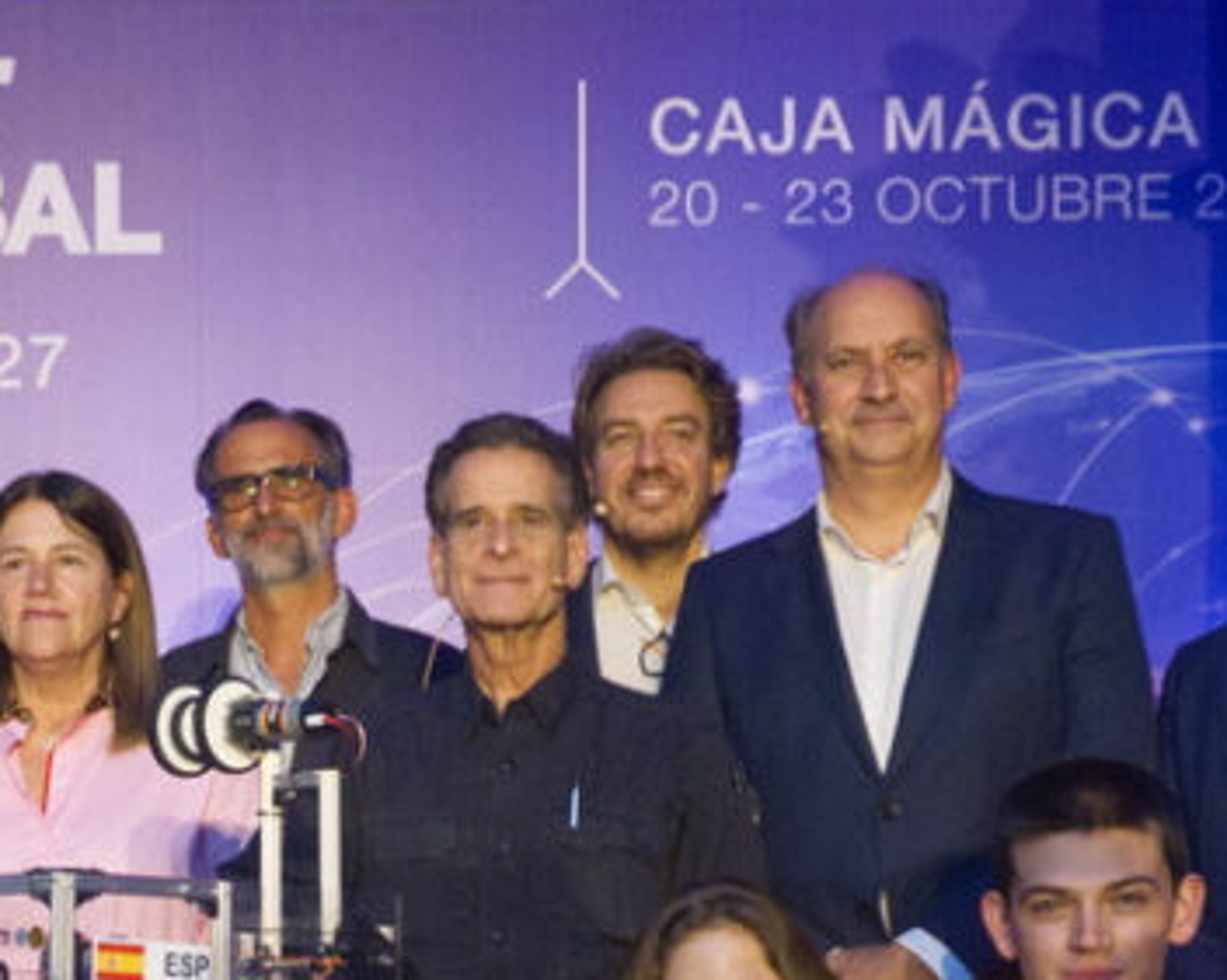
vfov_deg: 17.9
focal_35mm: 82
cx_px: 129
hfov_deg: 22.7
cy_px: 1116
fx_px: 2975
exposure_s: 1/160
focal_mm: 20
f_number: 4
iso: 2500
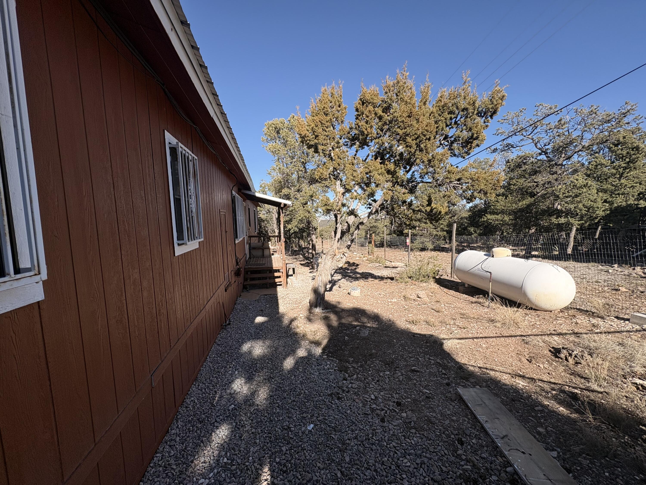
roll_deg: +1.7
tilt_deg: -4.1
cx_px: 323
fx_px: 261
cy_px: 242
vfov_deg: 85.7
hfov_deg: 102.1
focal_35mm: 14
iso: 50
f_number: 2.2
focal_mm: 2.22
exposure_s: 1/1160
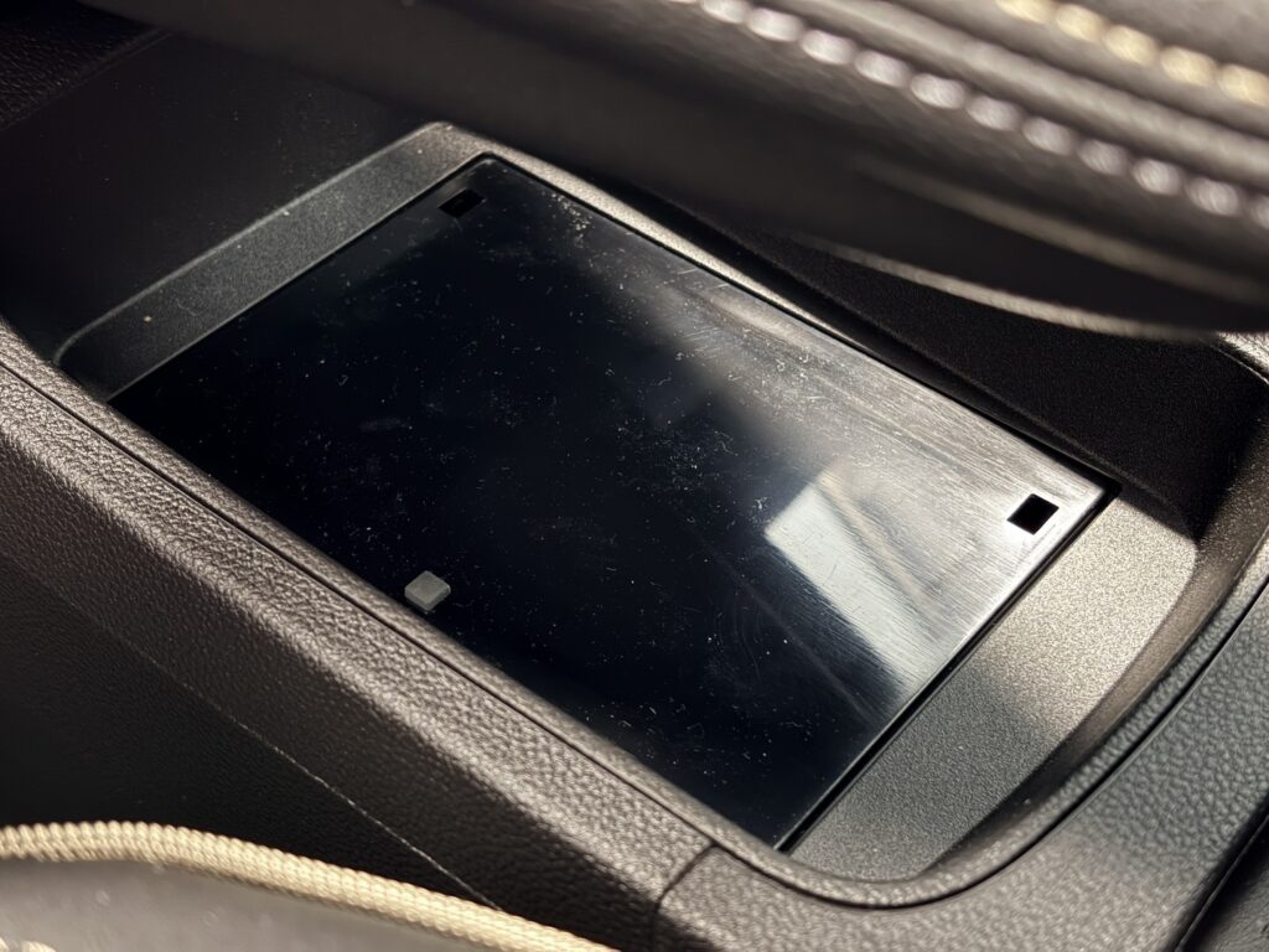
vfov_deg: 28.0
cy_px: 476
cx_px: 634
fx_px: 1906
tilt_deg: -45.9
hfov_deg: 36.8
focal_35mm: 52
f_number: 1.6
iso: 250
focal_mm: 5.96
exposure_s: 1/5
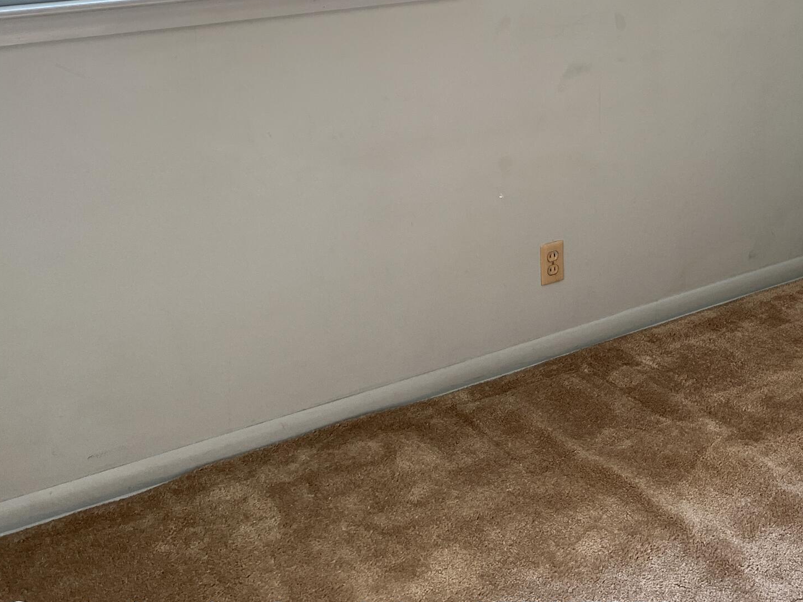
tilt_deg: -11.5
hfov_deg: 33.4
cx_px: 748
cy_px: 47
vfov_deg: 26.1
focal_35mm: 54
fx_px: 1253
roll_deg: -0.5
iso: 64
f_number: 1.5
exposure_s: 1/147
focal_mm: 5.7
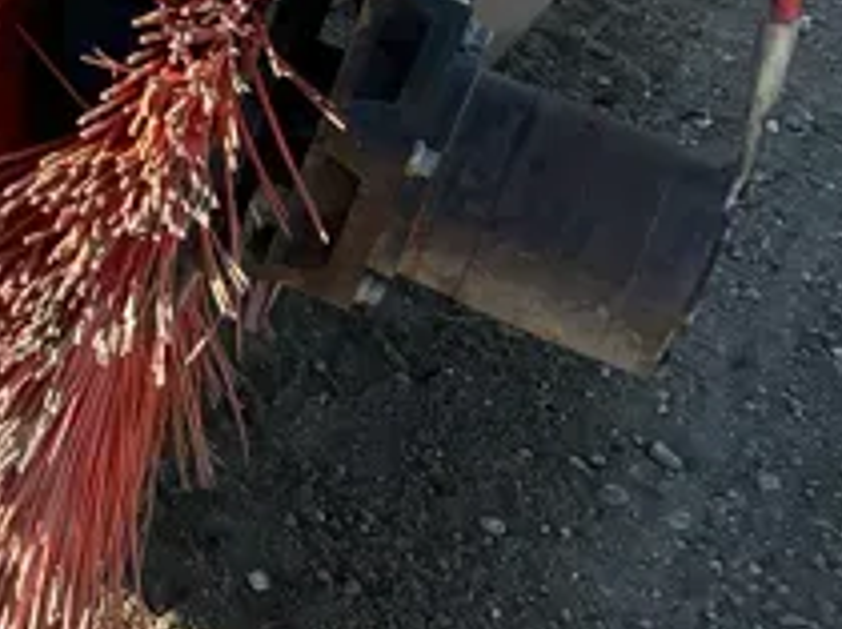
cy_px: -377
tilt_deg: -32.3
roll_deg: +4.9
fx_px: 2891
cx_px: -946
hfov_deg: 13.6
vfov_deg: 11.8
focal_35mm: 119
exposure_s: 1/700
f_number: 1.5
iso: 50
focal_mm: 5.7
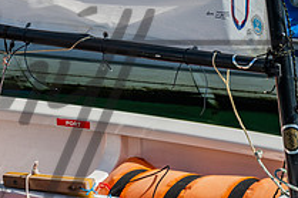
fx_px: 3160
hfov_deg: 5.4
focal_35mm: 382
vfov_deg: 3.6
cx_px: -110
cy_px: 40
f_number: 6.3
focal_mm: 120
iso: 100
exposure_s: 1/250
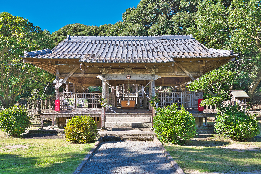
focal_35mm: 32
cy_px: 87
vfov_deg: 41.1
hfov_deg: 58.7
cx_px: 130
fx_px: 232
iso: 100
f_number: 10
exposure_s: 1/50
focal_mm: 32
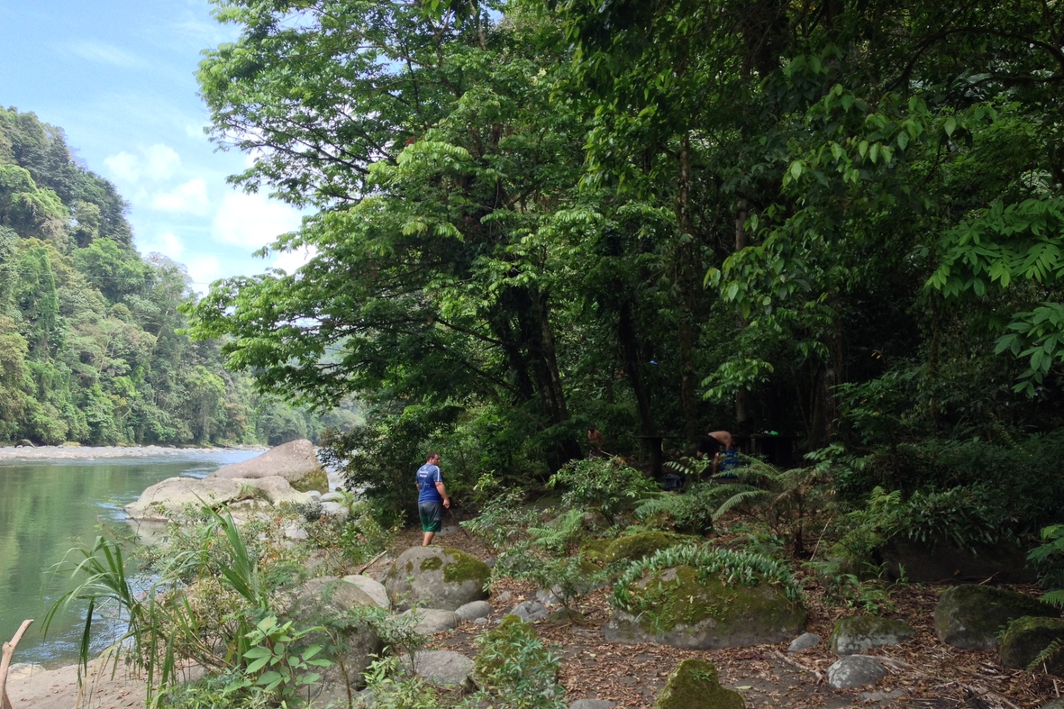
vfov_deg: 35.9
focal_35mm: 37
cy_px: 404
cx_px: 525
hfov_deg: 51.9
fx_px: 1093
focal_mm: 4.28
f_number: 2.4
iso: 50
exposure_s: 1/252
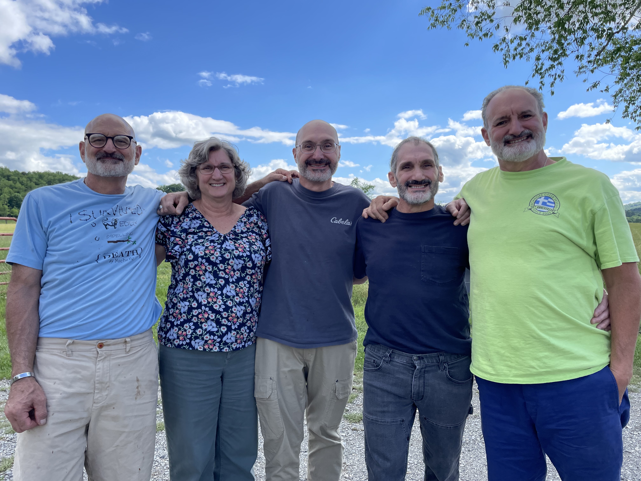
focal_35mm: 26
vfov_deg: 53.1
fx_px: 481
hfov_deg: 67.3
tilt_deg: -1.8
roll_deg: +1.2
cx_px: 320
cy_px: 240
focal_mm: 4.2
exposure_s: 1/1984
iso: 32
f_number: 1.6
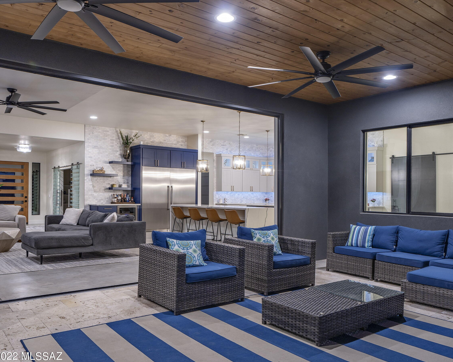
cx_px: 267
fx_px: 282
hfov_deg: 76.9
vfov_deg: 65.5
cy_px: 186
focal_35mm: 21
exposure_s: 1
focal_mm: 18
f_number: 5.6
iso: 100
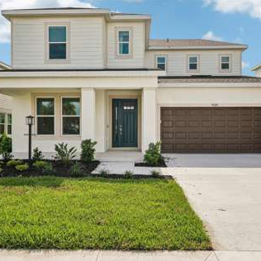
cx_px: 135
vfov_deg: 52.5
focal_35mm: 31
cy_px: 131
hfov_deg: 52.5
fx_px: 264
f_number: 8
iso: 400
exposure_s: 1/640
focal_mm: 24
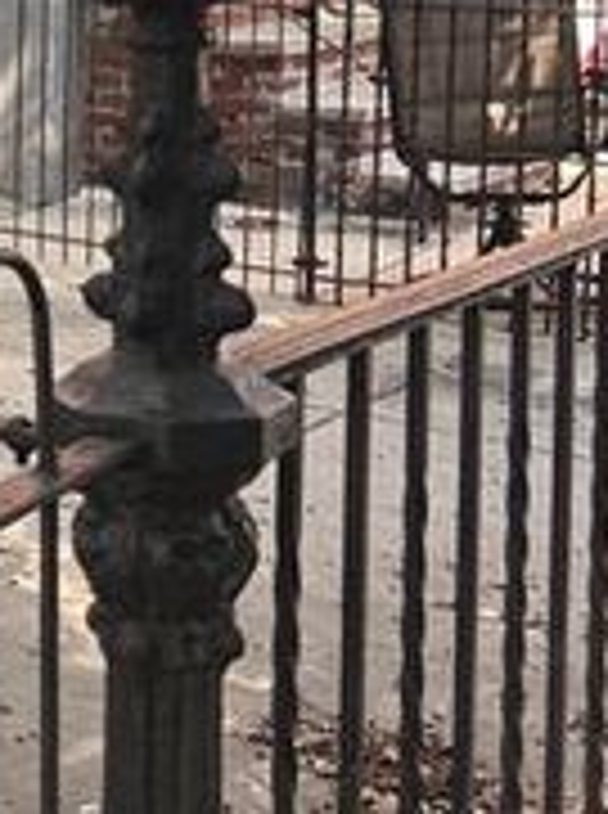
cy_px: 88
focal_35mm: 96
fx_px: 2256
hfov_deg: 14.0
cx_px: -405
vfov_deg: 20.1
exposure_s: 1/397
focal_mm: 5.7
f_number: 1.5
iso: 50
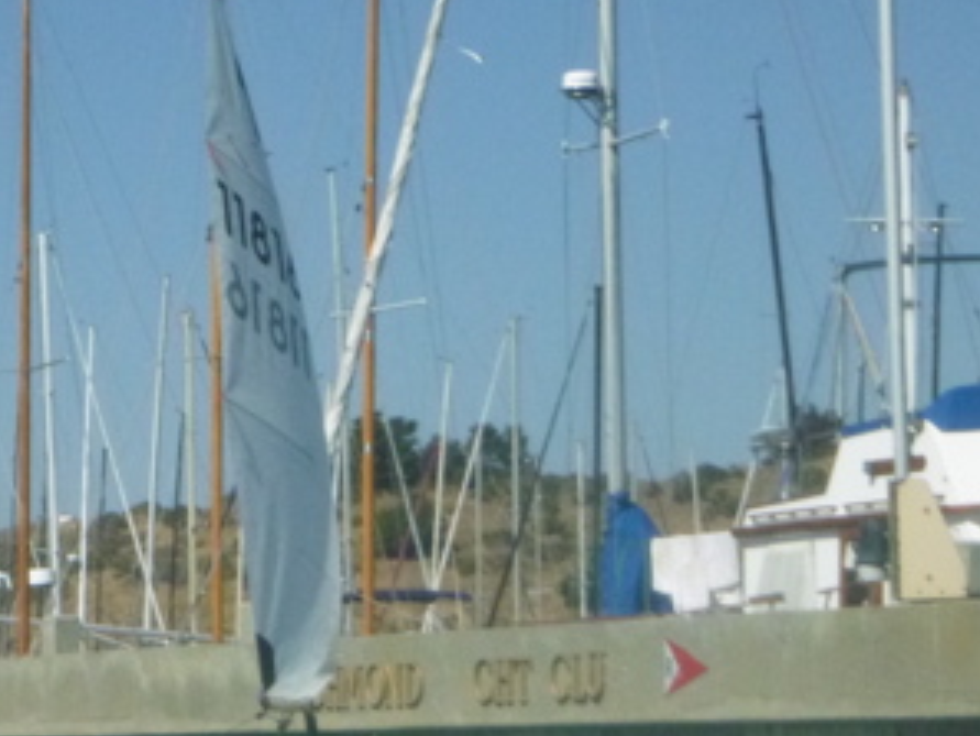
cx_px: 135
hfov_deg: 9.8
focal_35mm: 202
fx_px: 5721
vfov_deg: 7.4
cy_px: 484
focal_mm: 18
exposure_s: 1/500
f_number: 13
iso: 400
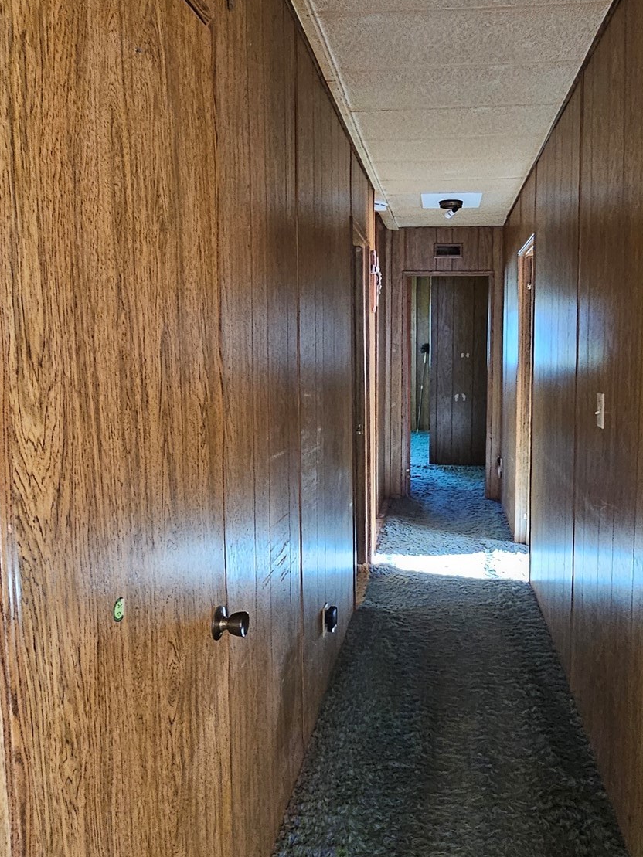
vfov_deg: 71.6
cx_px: 414
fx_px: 594
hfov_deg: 55.9
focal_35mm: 24
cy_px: 417
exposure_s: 1/24
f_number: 2.2
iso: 800
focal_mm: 2.2
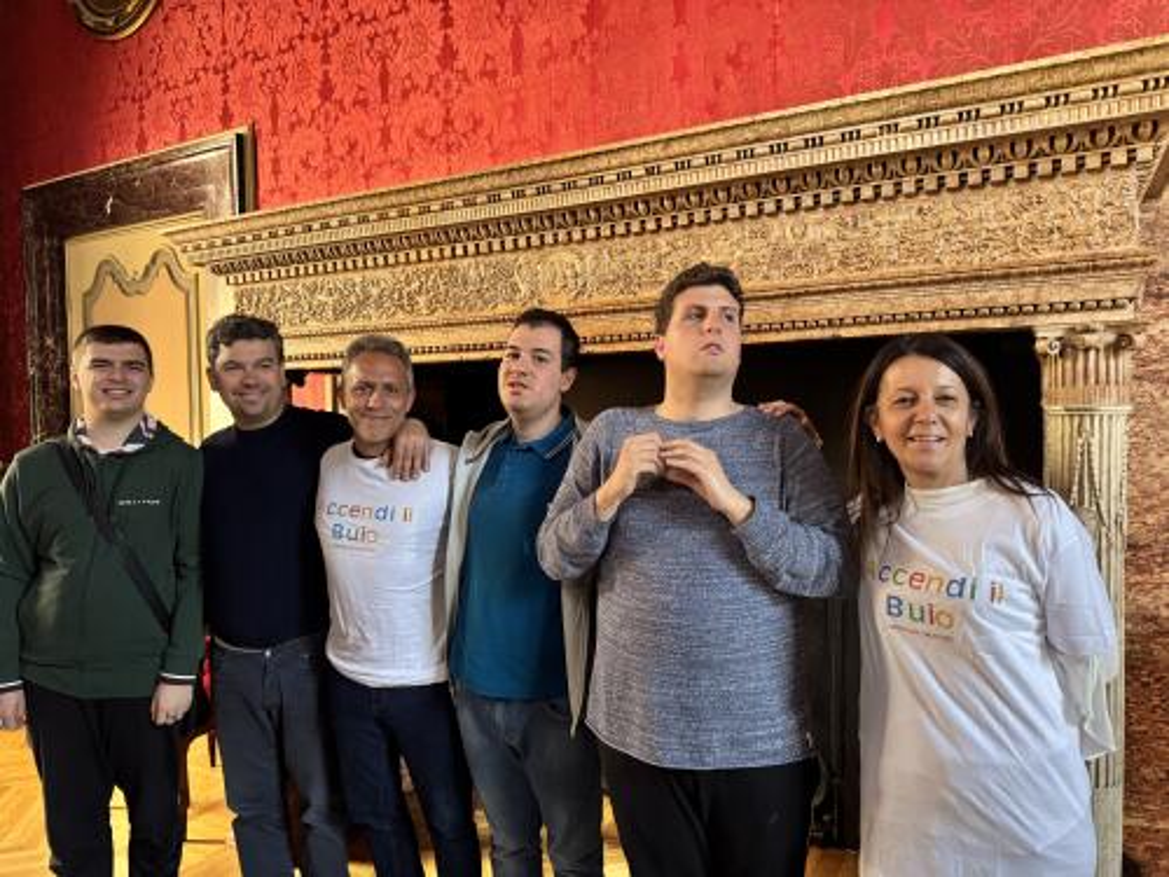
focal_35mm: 24
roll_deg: +1.1
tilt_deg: -1.9
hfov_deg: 71.6
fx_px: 810
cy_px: 438
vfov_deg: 56.8
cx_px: 584
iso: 500
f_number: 1.78
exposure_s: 1/60
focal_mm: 6.76
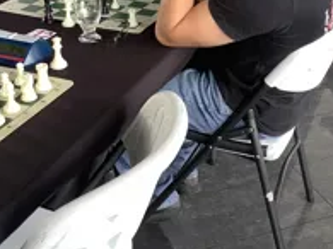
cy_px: 7
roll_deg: -1.5
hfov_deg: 31.7
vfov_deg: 23.1
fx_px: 586
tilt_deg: -20.2
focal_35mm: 61
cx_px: 157
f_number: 2.4
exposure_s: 1/60
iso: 80
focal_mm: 3.3
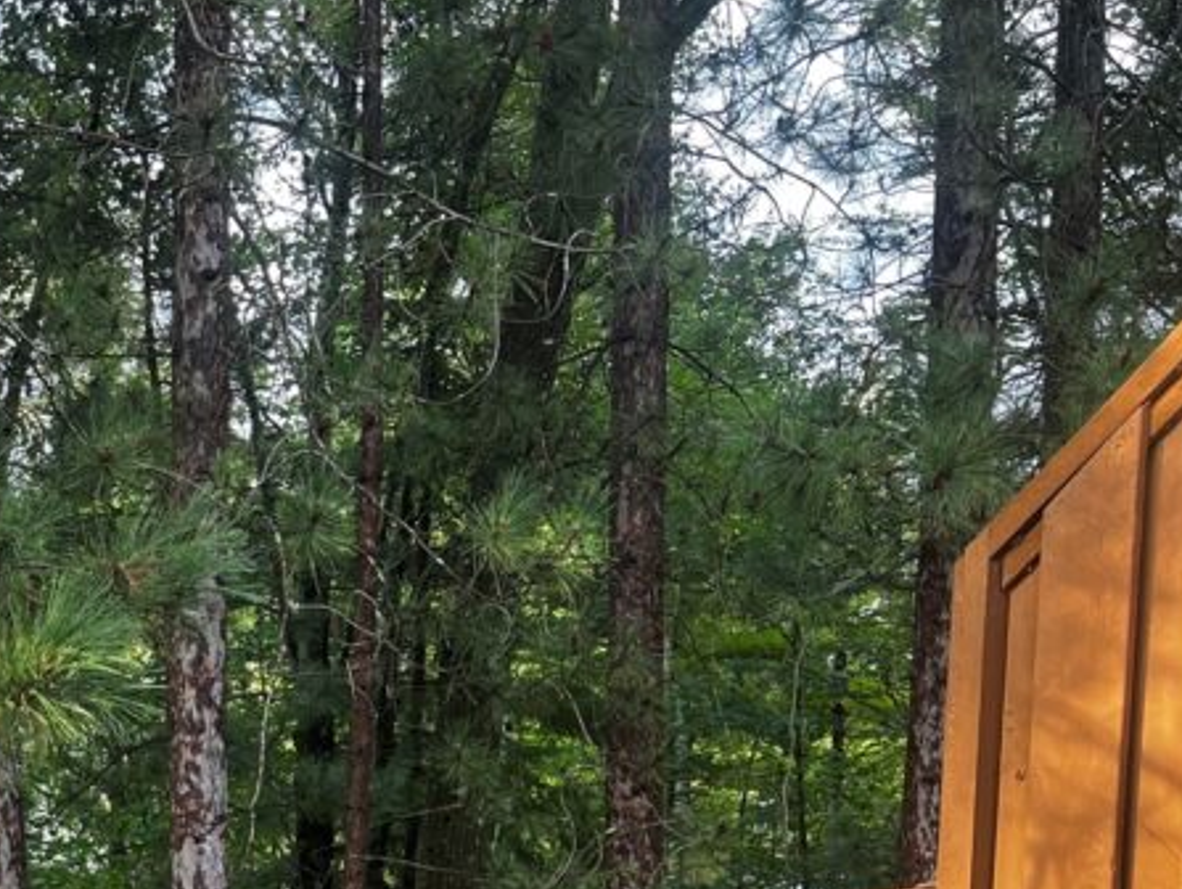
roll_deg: +3.3
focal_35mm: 62
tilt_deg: -8.9
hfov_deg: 27.8
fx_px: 2119
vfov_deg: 22.3
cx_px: -194
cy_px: 997
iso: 50
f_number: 1.5
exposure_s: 1/121
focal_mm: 5.7
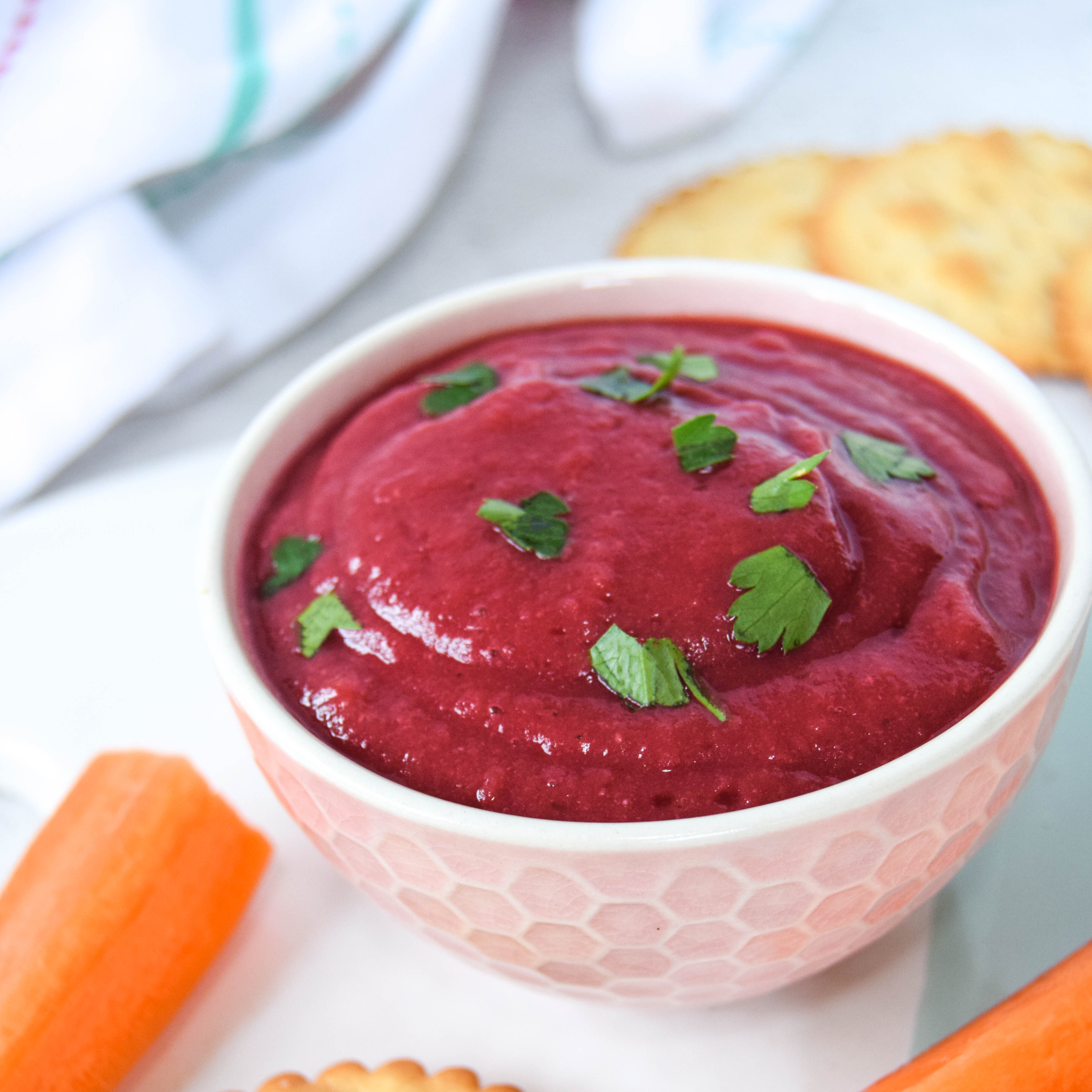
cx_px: 545
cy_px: 697
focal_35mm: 73
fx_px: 2605
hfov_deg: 23.7
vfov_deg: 23.6
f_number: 4.8
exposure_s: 1/60
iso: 800
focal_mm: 38
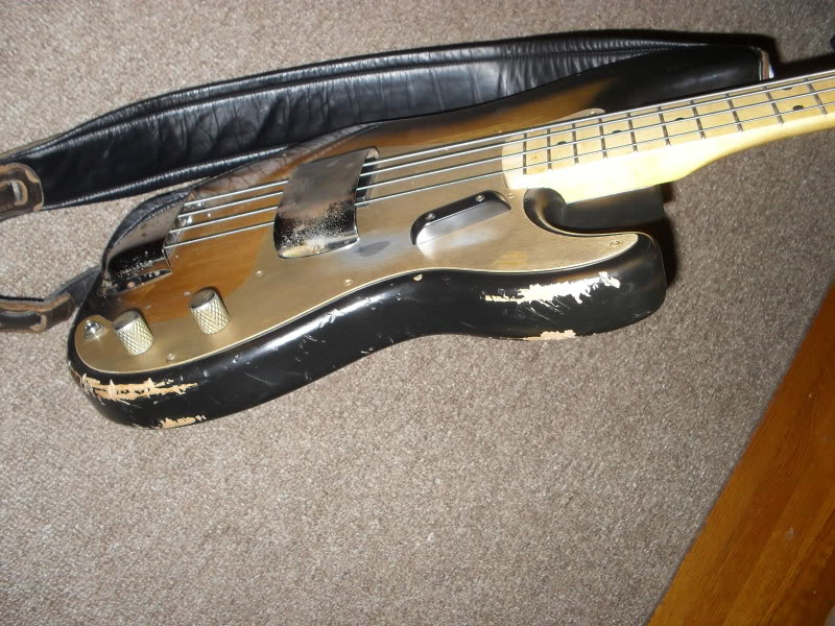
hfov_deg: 52.6
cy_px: 313
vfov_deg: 40.7
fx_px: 844
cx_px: 418
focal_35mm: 35
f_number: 3.2
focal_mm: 6.3
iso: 200
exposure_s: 1/45
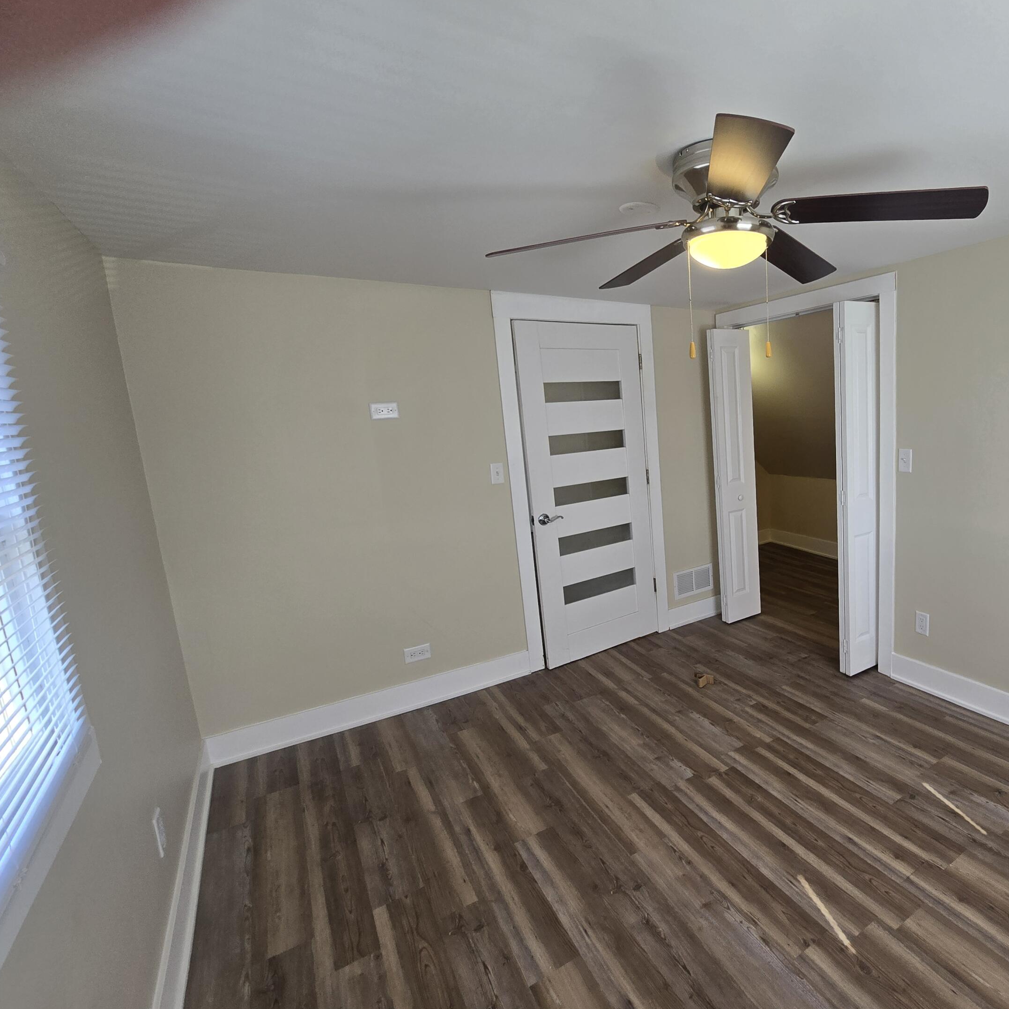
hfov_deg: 83.7
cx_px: 691
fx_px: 528
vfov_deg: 87.4
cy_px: 499
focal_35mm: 16
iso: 64
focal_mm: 2.2
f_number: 2.2
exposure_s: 1/120
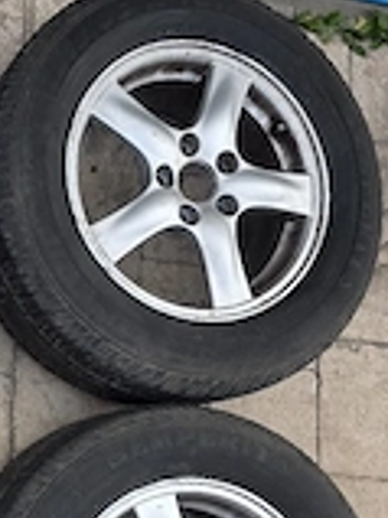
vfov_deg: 32.3
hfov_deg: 23.0
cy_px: 420
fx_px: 868
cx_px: -85
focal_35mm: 58
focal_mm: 6.3
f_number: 1.7
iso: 80
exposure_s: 1/1250
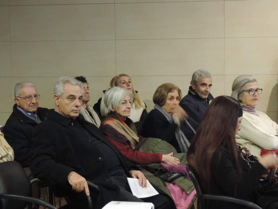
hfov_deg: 21.8
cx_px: 139
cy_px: 104
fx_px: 723
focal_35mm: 90
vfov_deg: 16.4
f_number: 4.1
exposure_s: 1/8
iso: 800
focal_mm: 16
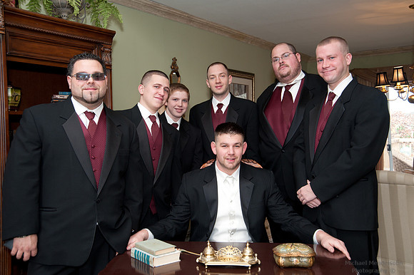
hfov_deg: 50.7
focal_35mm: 38
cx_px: 207
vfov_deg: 35.0
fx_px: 437
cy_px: 138
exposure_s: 1/60
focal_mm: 38
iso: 640
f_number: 7.1
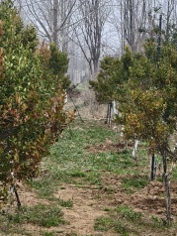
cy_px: 275
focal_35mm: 103
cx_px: 65
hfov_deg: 14.4
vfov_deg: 18.2
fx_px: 701
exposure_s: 1/1294
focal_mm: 5.6
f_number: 1.57
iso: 72
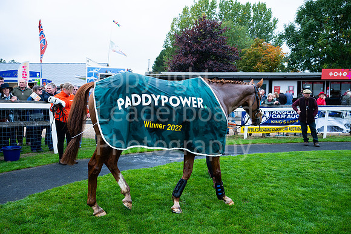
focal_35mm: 28
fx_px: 278
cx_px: 176
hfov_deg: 64.6
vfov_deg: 45.6
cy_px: 117
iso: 500
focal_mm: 28.5
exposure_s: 1/640
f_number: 4
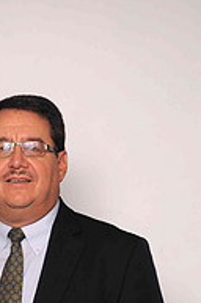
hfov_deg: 9.7
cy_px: 339
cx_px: 10
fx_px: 1177
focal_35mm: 140
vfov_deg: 14.3
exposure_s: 1/60
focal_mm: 40
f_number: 5.6
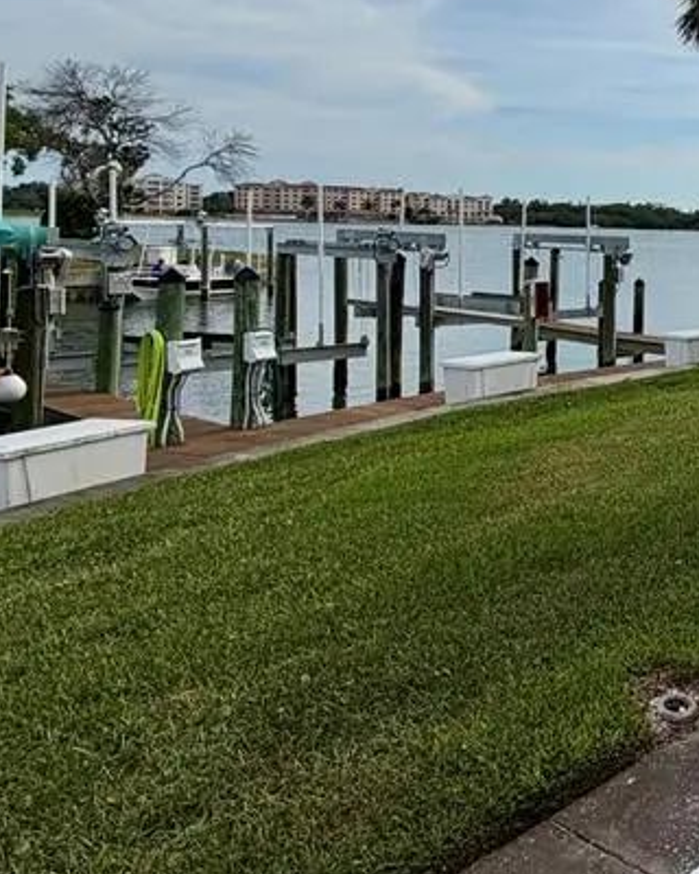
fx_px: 905
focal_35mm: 35
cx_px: 955
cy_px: 245
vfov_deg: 49.9
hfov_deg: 30.8
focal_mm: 2.22
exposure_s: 1/1339
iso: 20
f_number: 2.2
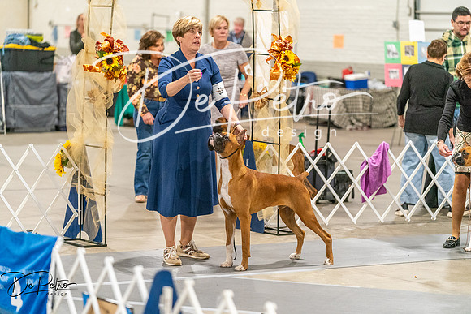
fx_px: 1675
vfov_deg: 10.7
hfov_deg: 16.0
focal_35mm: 128
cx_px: 236
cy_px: 157
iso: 6400
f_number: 3.2
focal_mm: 128
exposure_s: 1/250
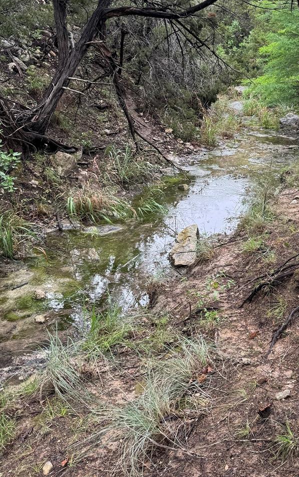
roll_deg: -3.8
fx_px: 534
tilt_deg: -12.4
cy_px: 155
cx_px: 272
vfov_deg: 47.3
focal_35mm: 41
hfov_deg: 29.9
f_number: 1.78
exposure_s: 1/162
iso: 64
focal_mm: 6.76
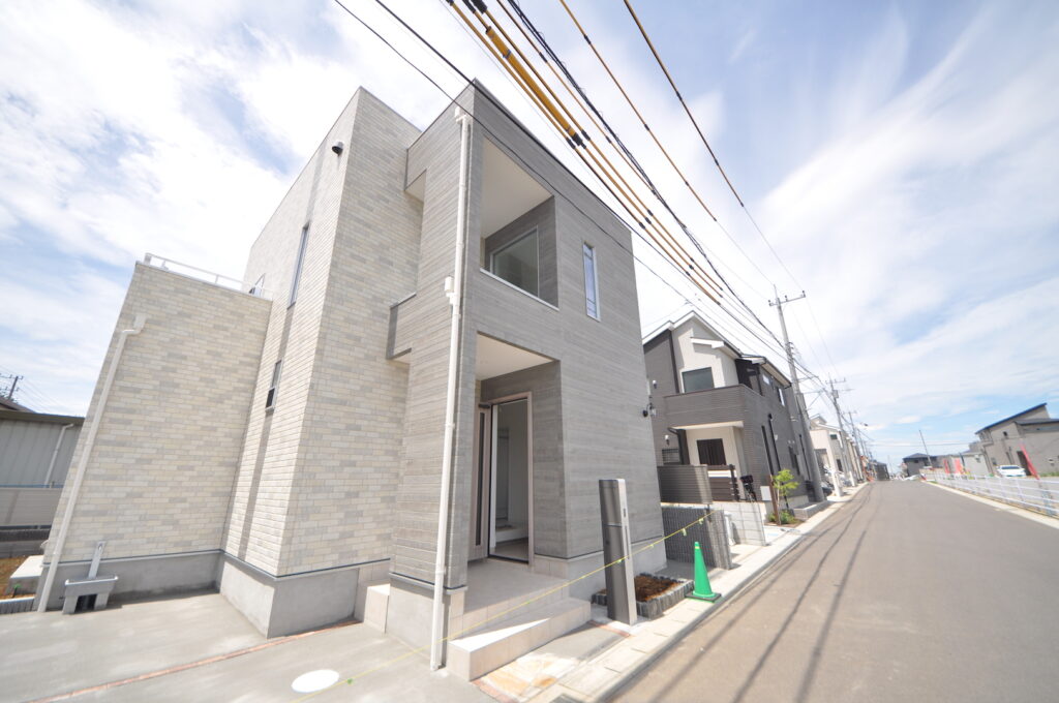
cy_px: 352
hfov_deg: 112.7
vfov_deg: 89.8
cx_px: 530
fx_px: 353
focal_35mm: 12
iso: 400
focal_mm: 8
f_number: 4.5
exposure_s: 1/1500
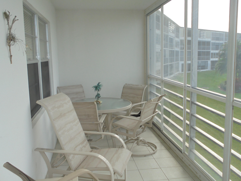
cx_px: 120
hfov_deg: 54.0
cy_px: 90
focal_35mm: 34
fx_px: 237
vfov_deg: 41.8
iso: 100
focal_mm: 6.1
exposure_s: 1/160
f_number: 4
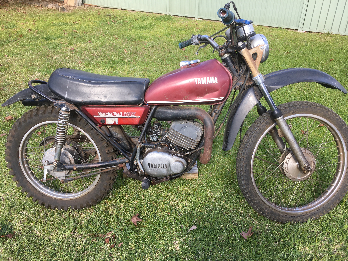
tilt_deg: -30.2
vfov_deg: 48.2
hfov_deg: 61.7
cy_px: 130
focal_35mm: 29
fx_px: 292
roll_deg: -0.4
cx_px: 174
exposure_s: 1/234
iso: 25
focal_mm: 4.15
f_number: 2.2
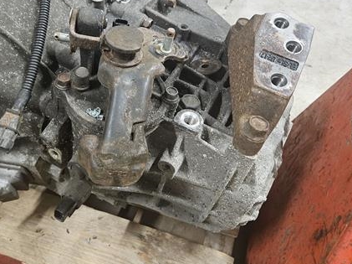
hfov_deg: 51.7
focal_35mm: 35
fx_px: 356
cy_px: 122
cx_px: 119
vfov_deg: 40.6
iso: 640
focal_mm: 5.4
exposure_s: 1/33
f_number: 1.8
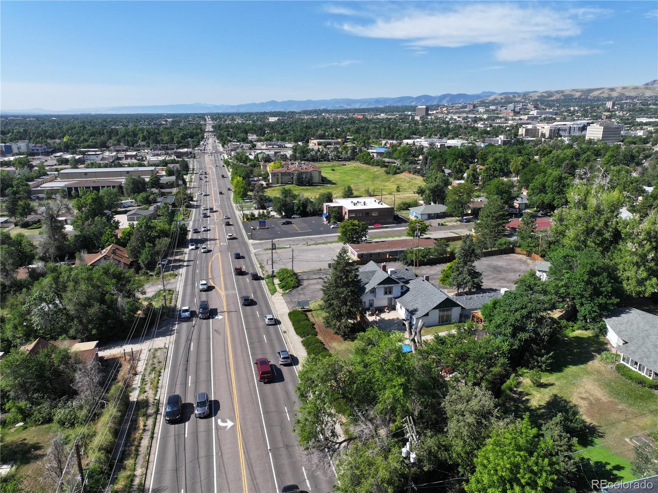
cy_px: 246
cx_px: 329
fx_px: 456
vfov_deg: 56.8
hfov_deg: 71.6
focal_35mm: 24
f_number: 2.8
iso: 120
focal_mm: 12.29
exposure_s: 1/2000
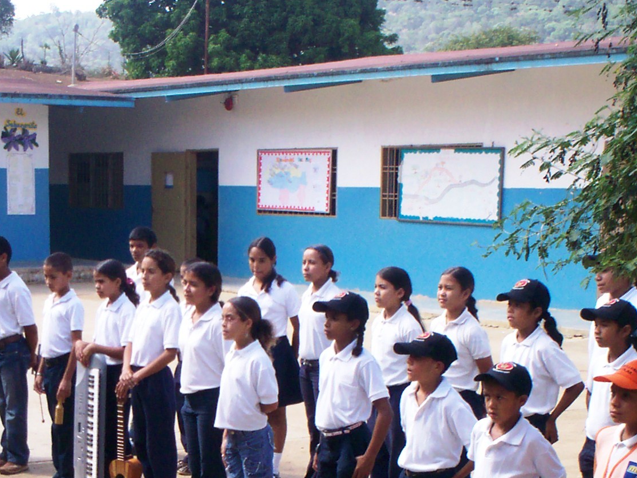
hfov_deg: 23.3
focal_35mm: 83
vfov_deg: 17.6
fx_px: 1528
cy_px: 410
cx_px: 170
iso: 100
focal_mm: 6
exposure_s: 1/224
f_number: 4.5
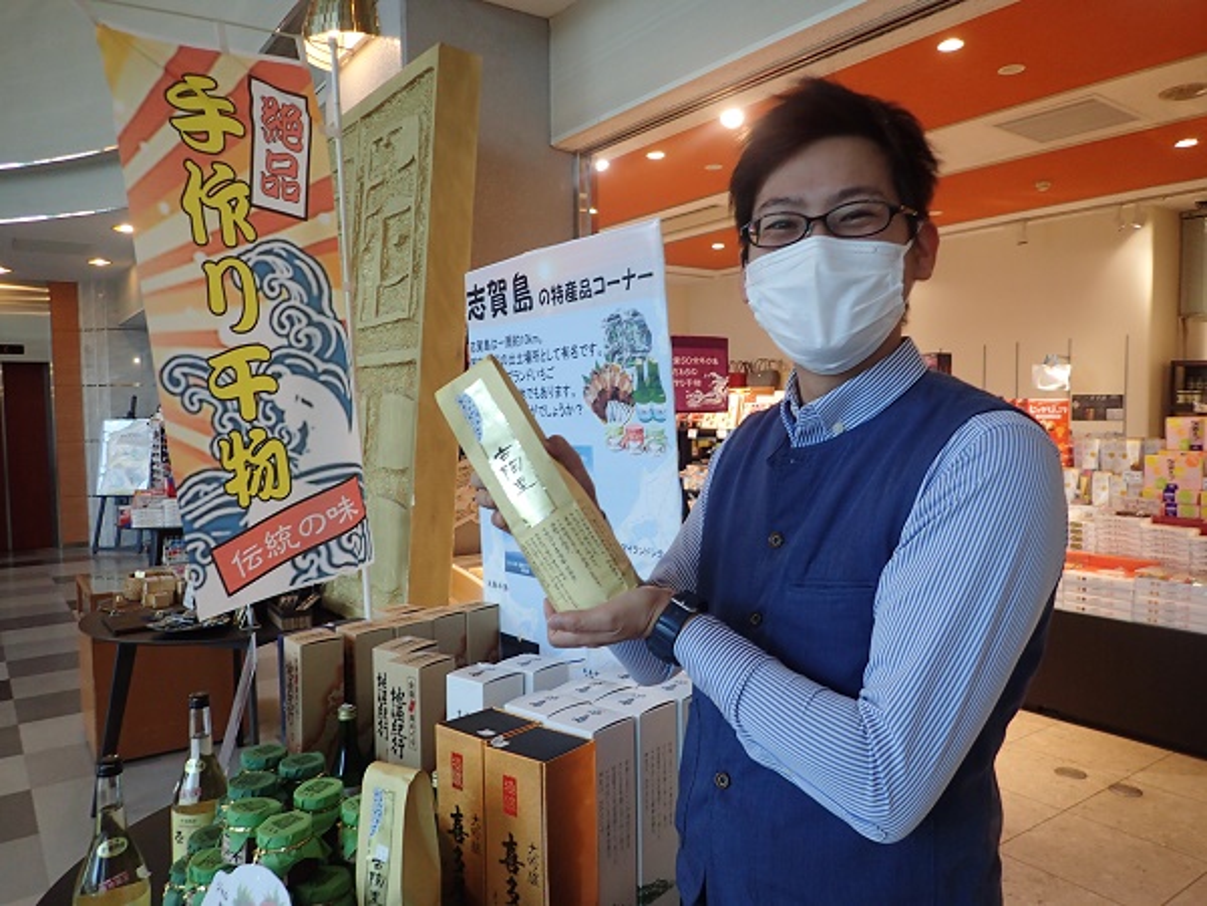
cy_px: 453
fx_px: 872
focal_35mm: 25
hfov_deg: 69.4
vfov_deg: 54.9
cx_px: 604
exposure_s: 1/60
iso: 160
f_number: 2
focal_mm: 4.5
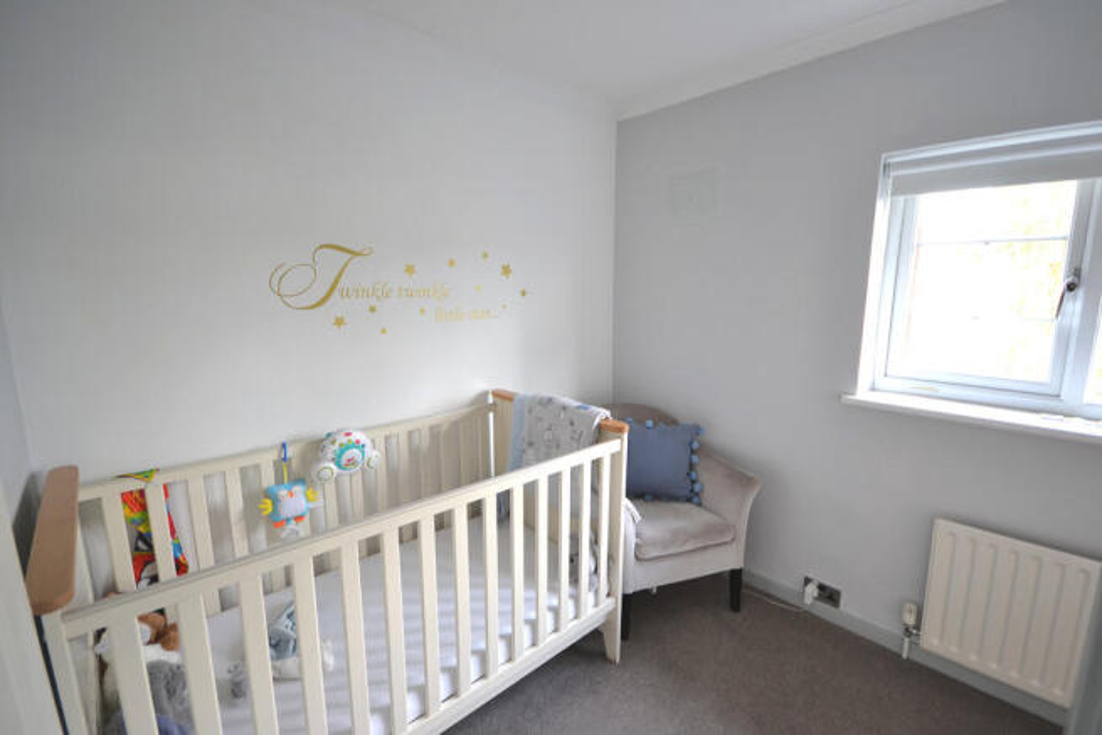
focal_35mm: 15
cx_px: 551
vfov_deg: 77.4
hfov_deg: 100.4
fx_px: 459
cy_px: 368
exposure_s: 1/2.5
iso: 100
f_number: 4
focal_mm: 10
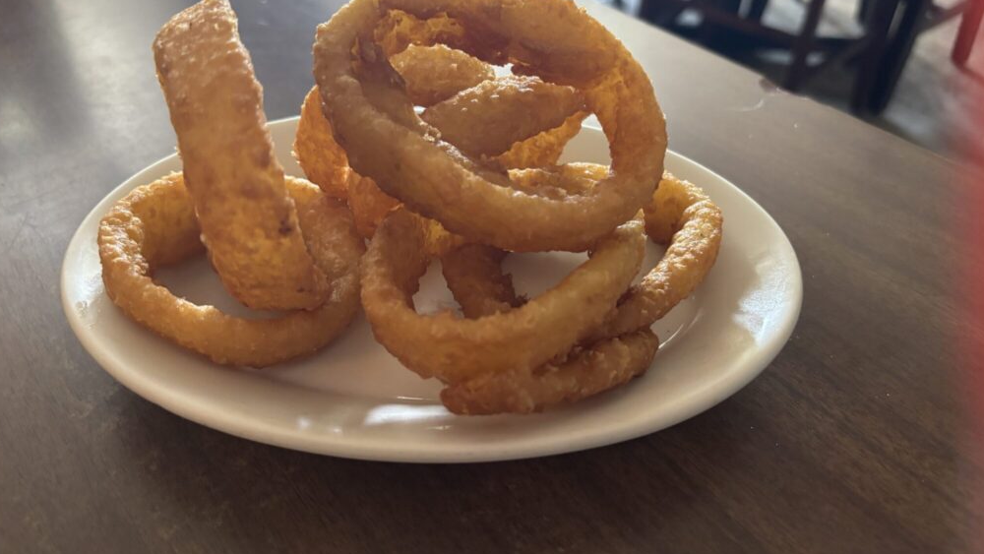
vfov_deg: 40.0
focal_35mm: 29
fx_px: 757
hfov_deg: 66.1
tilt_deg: -37.8
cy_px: 213
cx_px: 491
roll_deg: -1.4
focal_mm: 5.96
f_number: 1.6
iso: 500
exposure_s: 1/30
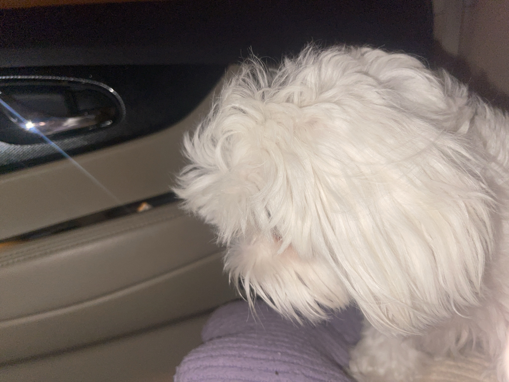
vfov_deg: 54.9
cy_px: 191
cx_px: 254
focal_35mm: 25
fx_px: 368
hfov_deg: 69.4
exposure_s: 1/4
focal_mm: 5.1
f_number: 1.6
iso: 32
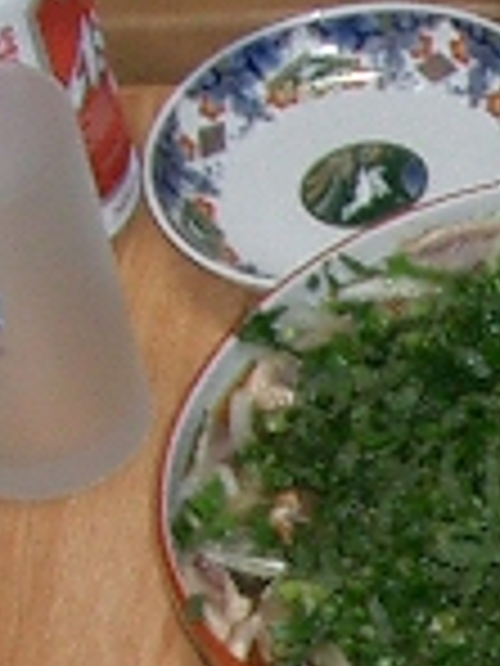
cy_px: 986
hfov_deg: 9.8
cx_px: 928
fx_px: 2735
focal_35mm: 142
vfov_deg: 13.2
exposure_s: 1/40
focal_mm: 5.8
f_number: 2.6
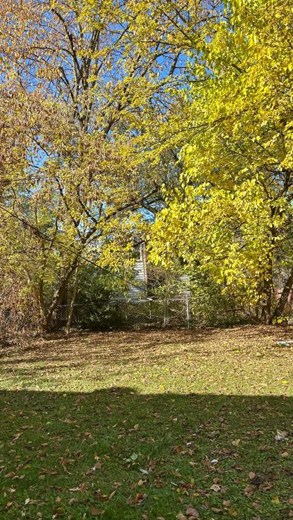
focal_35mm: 29
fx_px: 400
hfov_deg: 40.2
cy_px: 263
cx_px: 141
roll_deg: +3.3
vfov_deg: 66.1
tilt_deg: +3.6
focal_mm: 5.96
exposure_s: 1/903
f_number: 1.6
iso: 50
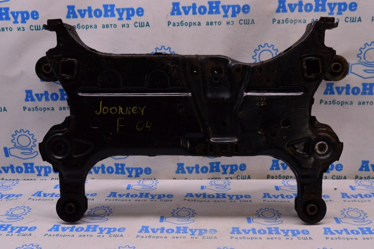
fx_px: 389
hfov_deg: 51.3
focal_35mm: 38
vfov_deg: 35.4
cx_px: 187
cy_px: 124
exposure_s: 1/125
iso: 1600
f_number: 8
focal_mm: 25
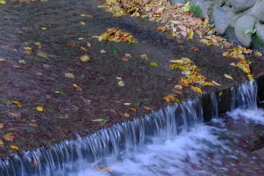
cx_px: 80
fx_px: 1144
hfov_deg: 13.1
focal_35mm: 156
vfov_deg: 8.8
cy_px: 139
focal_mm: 46.6
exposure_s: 1/10
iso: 3200
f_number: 4.7
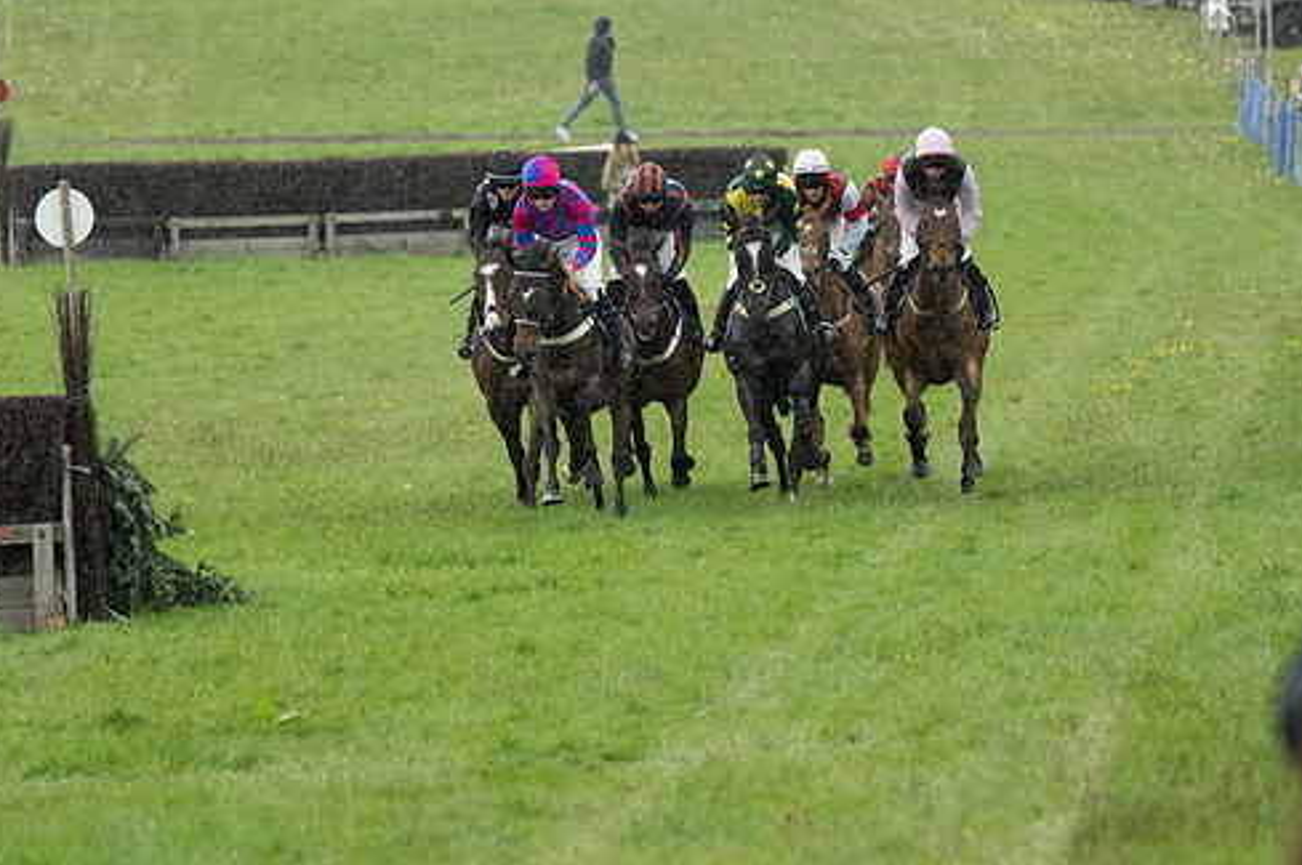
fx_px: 13513
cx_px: 668
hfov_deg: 5.5
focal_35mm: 374
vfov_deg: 3.7
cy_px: 381
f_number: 4
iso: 2000
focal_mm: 210
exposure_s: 1/1000
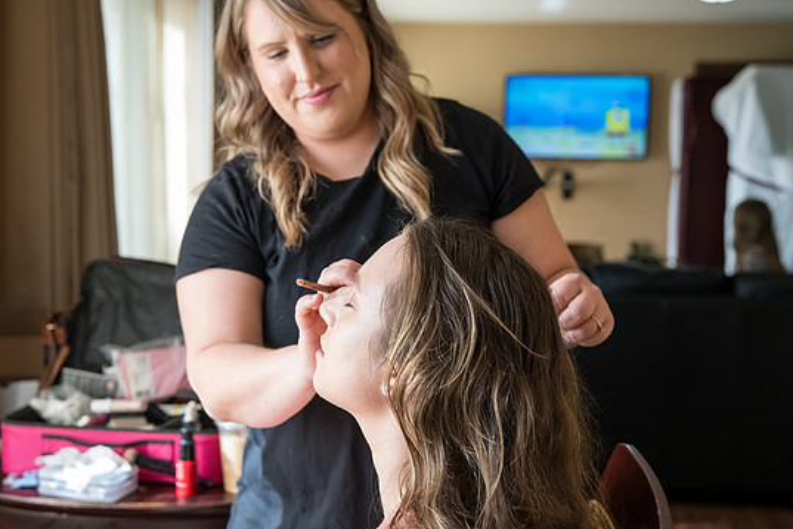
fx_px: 1189
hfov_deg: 36.9
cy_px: 268
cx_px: 391
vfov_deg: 25.1
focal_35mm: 54
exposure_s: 1/320
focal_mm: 50
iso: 2000
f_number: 4.5
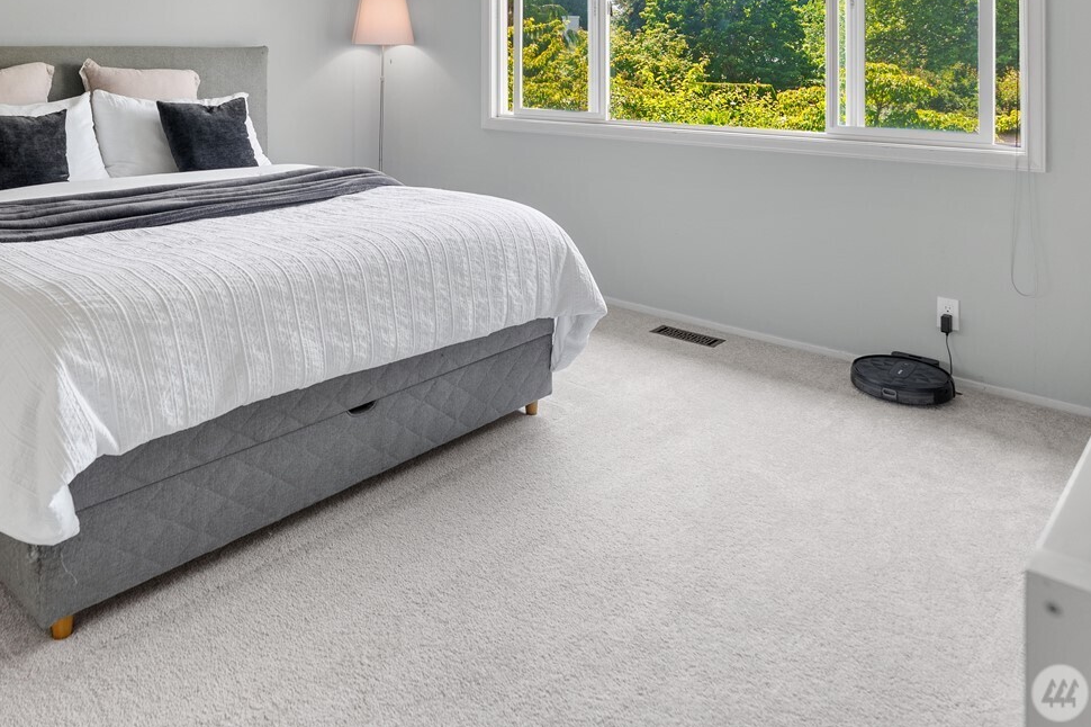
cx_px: 351
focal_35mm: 28
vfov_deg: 43.2
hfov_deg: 63.6
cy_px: 100
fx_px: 848
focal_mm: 16
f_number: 3.5
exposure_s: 1/15
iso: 400
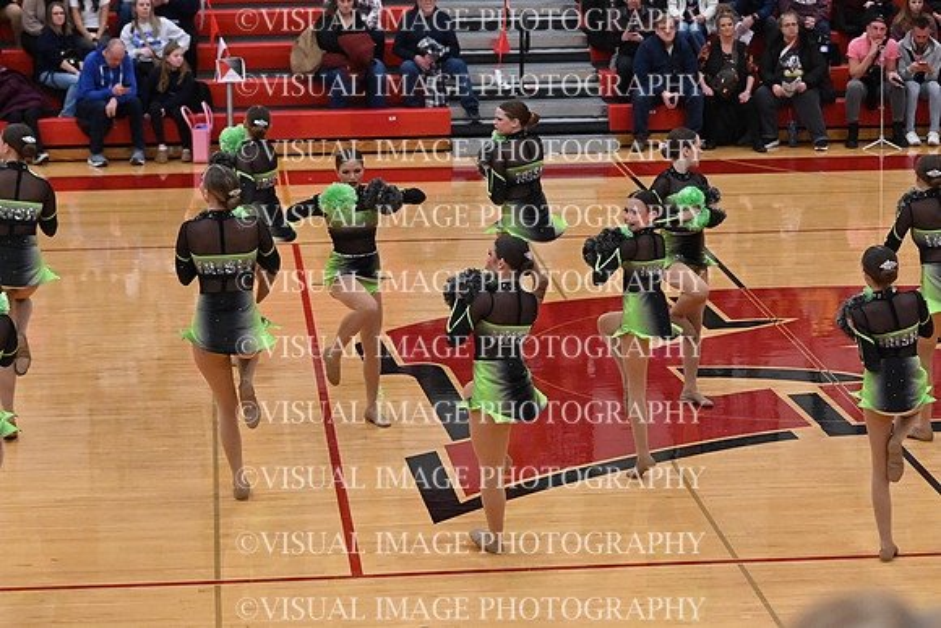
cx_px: 470
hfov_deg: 19.5
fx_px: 2745
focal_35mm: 105
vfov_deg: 13.0
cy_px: 314
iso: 6400
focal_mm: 70
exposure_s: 1/400
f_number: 4
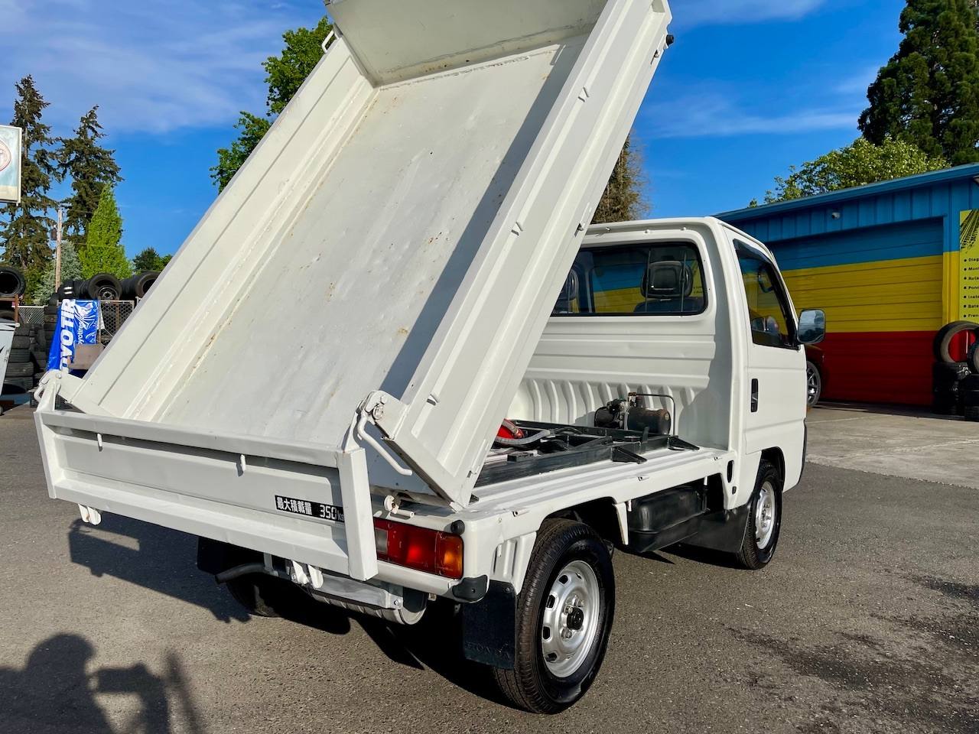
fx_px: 707
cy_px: 367
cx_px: 490
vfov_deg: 54.9
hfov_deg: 69.4
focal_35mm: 25
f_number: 1.6
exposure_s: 1/7937
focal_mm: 5.1
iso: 32
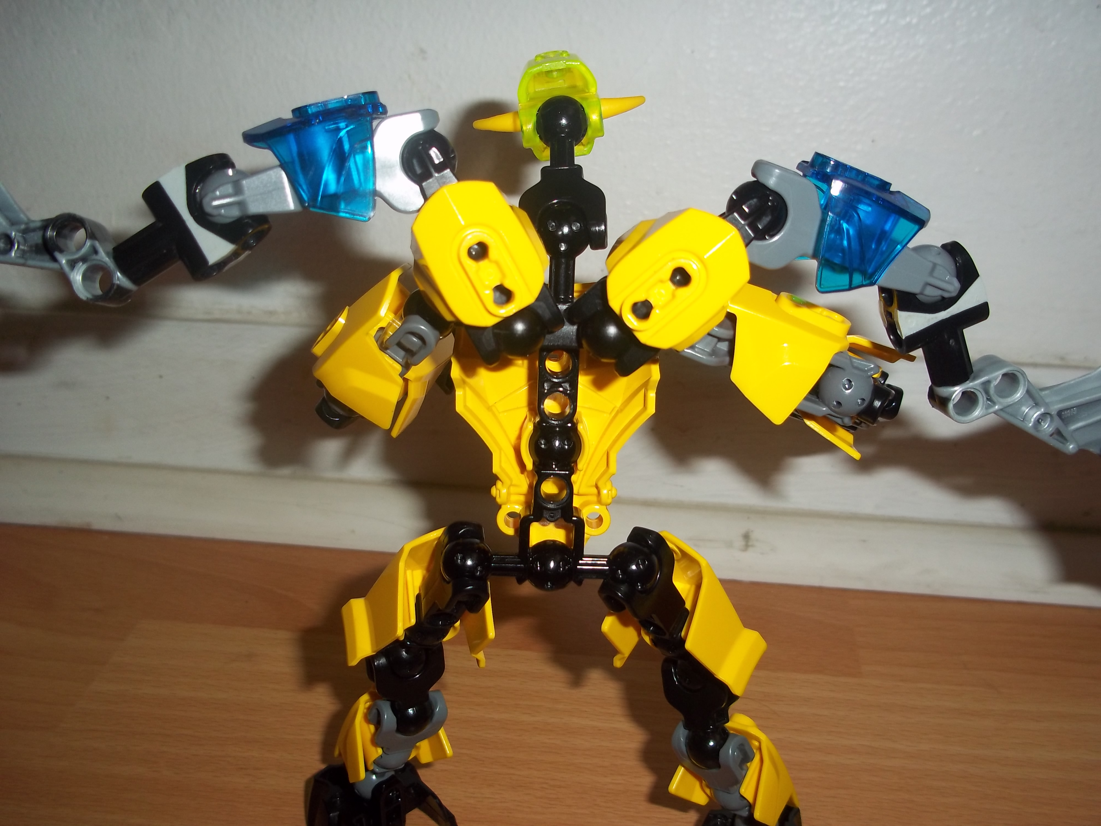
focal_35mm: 36
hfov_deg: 51.4
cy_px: 413
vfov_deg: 39.7
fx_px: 1145
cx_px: 550
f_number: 3.1
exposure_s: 1/30
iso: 80
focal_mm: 6.5
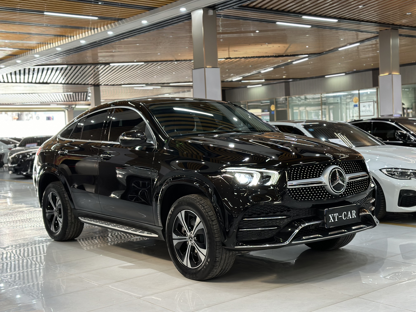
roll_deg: +2.6
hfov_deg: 39.7
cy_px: 156
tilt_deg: -2.6
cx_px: 208
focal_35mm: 48
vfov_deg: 30.3
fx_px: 577
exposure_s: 1/58
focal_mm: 6.86
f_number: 1.78
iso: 125
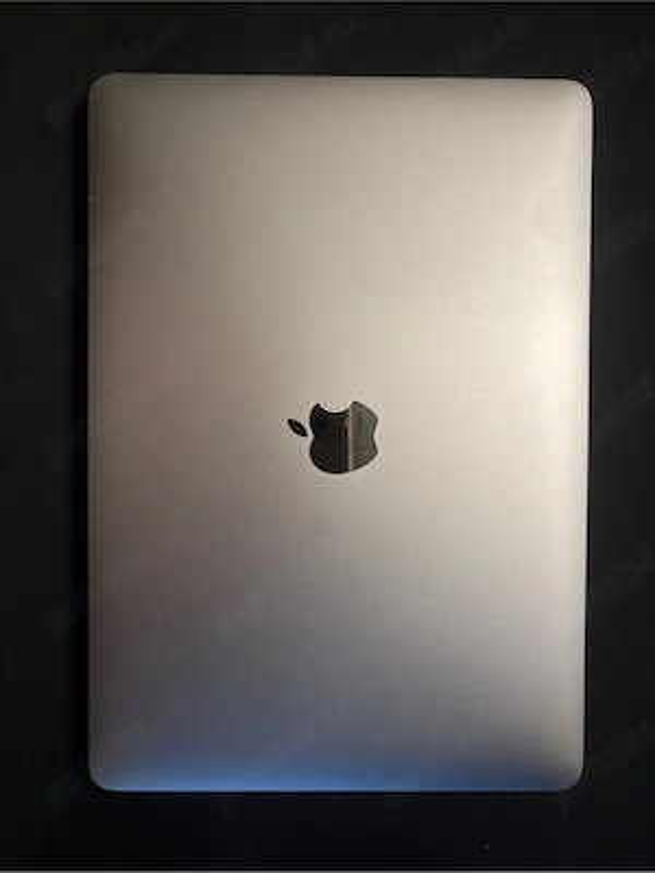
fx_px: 656
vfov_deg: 67.3
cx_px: 328
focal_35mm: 26
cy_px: 436
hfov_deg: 53.1
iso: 160
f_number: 1.6
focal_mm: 5.96
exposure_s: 1/60
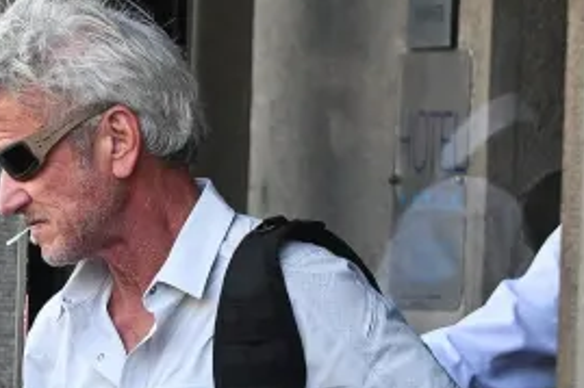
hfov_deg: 3.6
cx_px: -80
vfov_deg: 2.4
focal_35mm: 565
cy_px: 388
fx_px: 9160
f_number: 2.8
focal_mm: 200
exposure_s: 1/1600
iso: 640
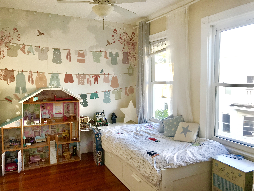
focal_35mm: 28
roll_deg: -0.2
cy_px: 96
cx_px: 127
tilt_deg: -3.3
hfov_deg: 63.4
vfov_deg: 49.7
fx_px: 205
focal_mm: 3.99
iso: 32
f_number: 1.8
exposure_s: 1/60
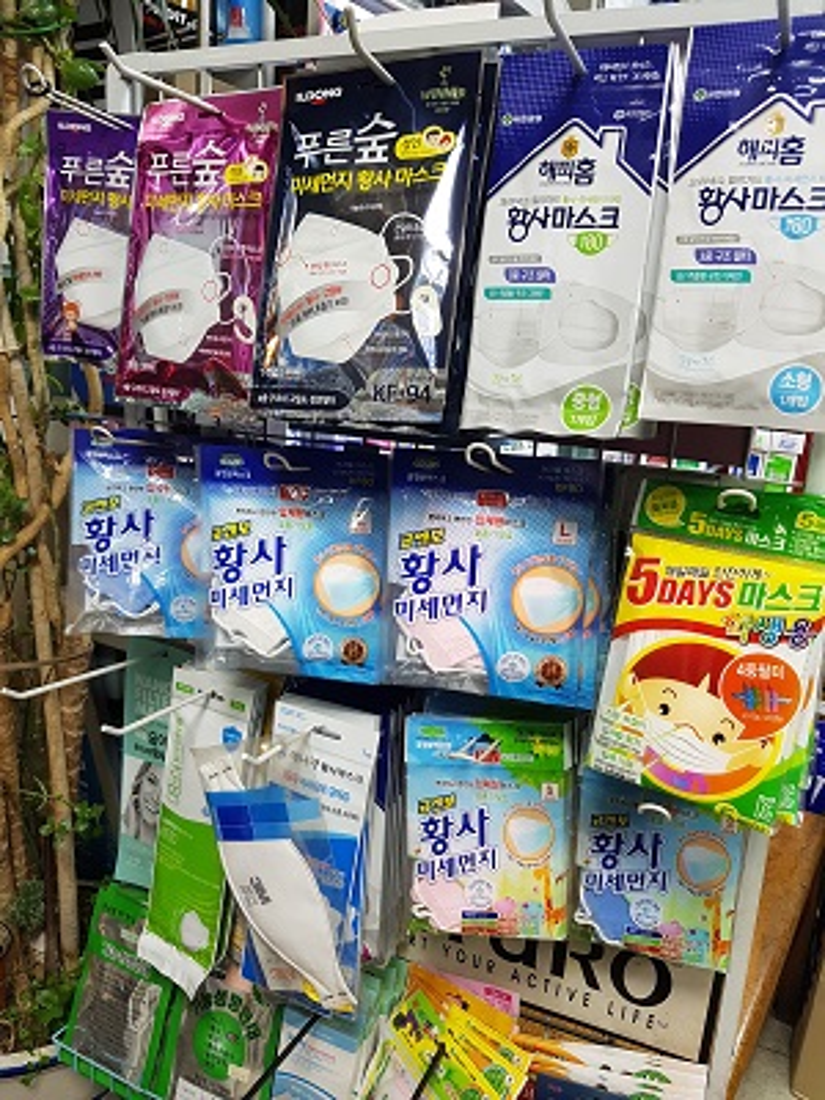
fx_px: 826
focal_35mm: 26
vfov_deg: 67.3
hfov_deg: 53.1
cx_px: 412
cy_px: 550
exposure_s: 1/60
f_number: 1.7
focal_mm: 4.2
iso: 100
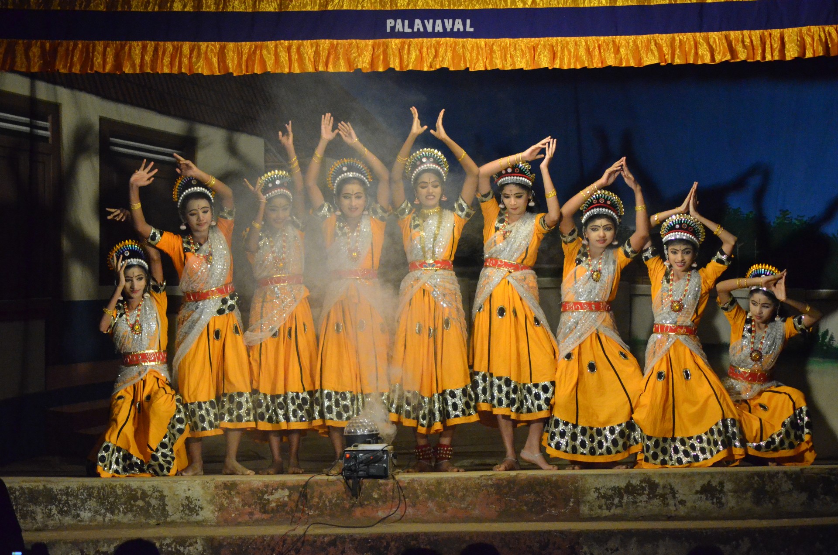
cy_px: 278
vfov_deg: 6.3
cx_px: 419
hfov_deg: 9.5
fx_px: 5053
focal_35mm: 218
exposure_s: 1/500
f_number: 5
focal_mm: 145
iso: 6400
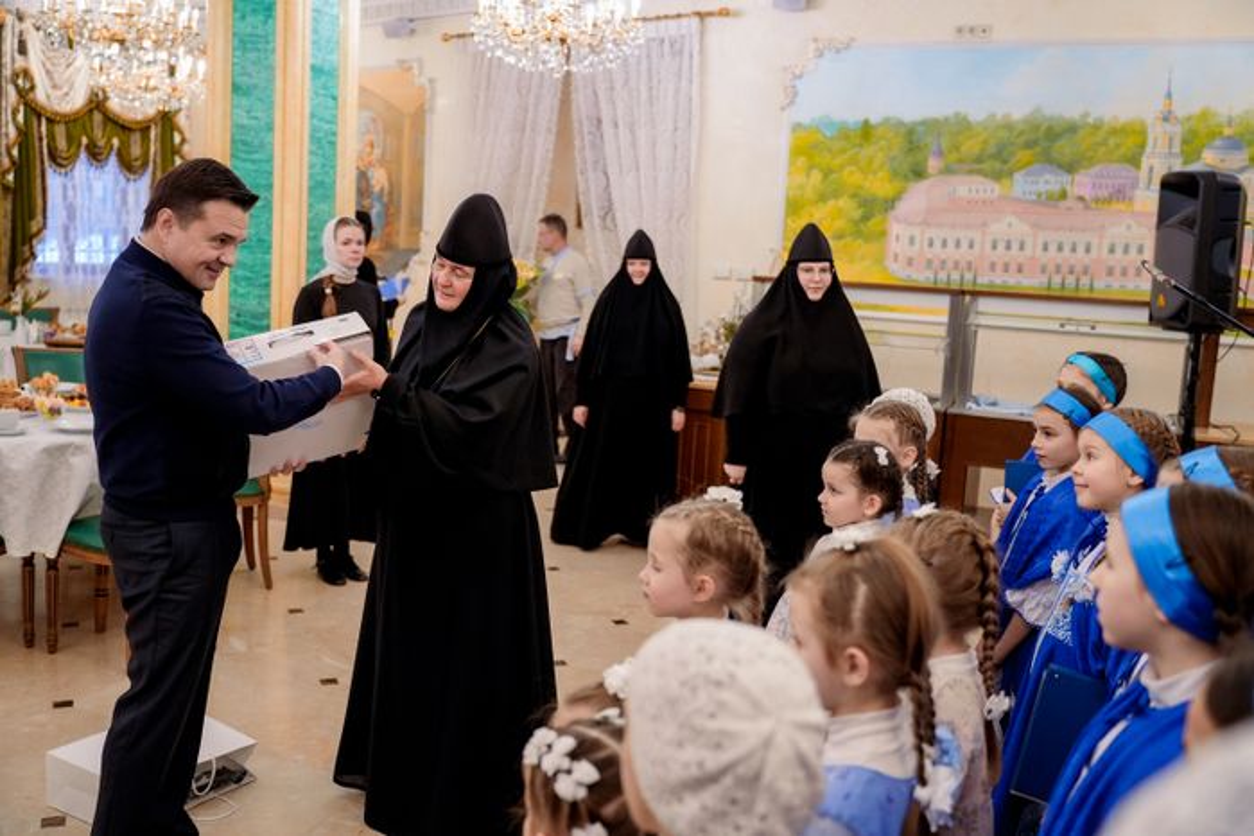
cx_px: 627
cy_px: 418
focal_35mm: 35
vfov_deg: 37.9
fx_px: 1219
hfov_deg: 54.4
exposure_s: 1/250
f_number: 2.8
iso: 1600
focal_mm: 35
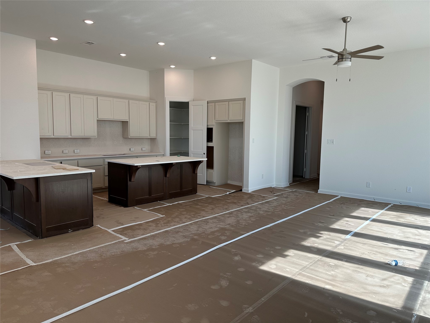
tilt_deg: -3.9
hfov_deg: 71.6
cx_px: 215
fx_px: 298
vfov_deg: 56.8
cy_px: 162
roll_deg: -1.2
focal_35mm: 24
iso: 80
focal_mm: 6.86
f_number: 1.78
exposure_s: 1/422
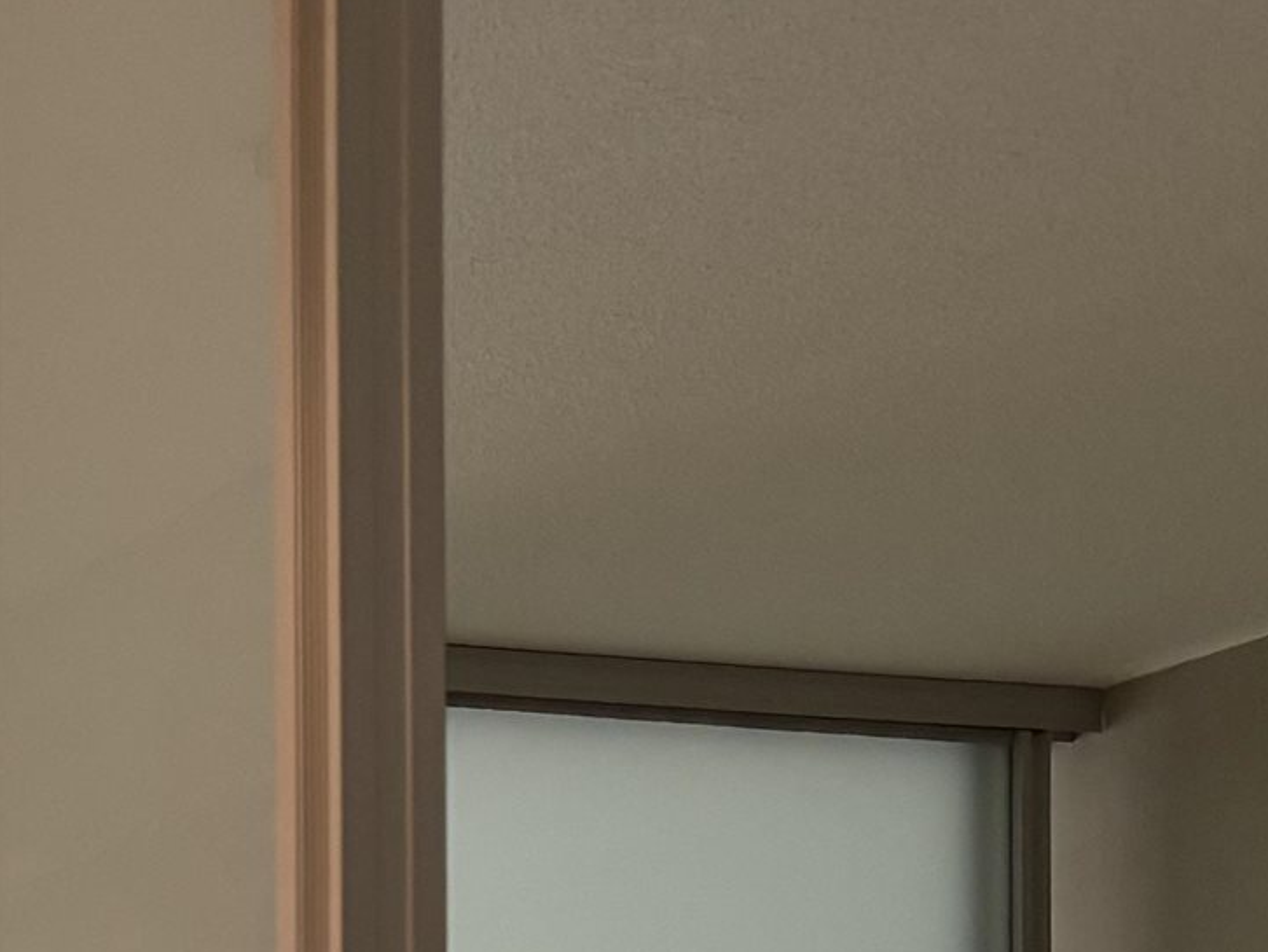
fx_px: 4031
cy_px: 1577
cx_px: -844
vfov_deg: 12.6
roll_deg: -0.6
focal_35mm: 110
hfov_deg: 15.8
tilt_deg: +0.8
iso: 100
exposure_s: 1/120
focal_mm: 5.96
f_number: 1.6
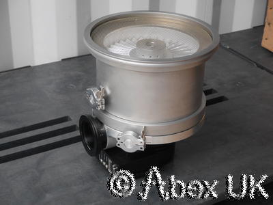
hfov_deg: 28.6
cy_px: 102
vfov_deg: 21.6
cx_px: 136
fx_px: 536
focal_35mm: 68
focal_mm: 34
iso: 3200
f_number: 8
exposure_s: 1/250
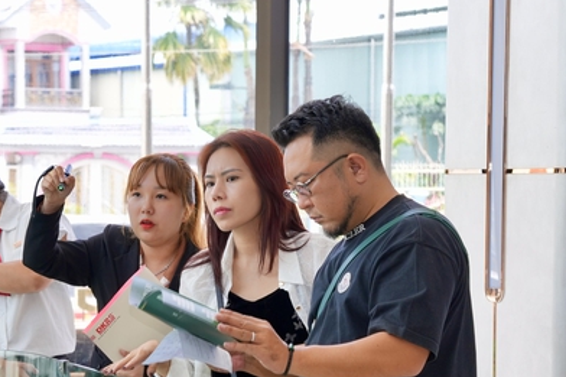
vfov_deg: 10.6
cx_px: 120
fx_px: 2027
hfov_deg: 15.8
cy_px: 304
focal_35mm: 129
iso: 250
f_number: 5.6
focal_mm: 52.7
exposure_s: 1/125
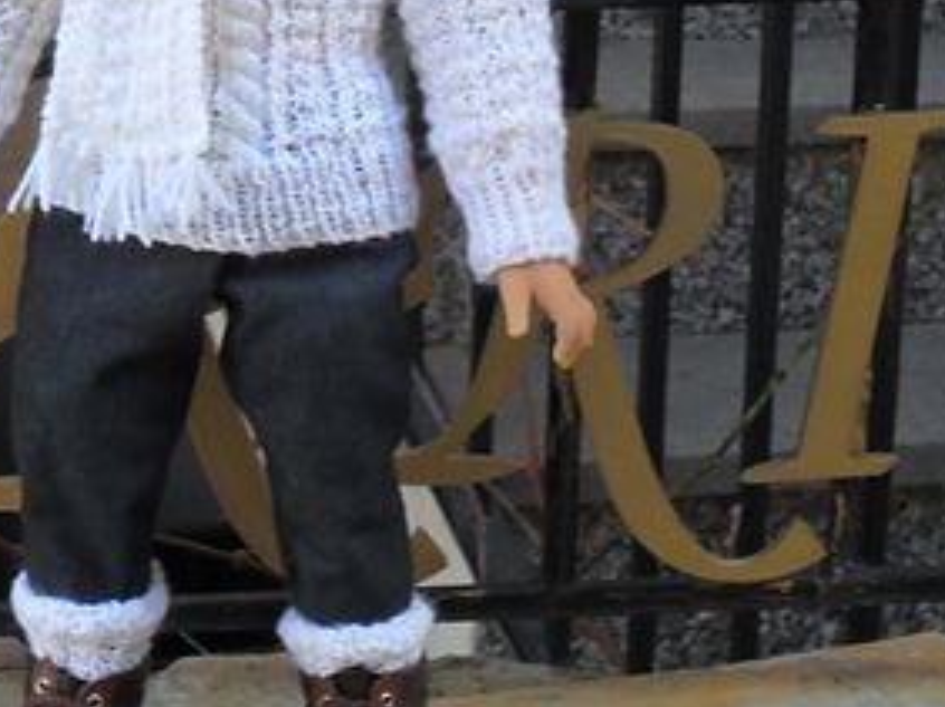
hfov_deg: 19.6
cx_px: 379
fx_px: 2728
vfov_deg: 14.7
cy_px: 124
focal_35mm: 100
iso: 100
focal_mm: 7.8
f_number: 4.5
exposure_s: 1/60
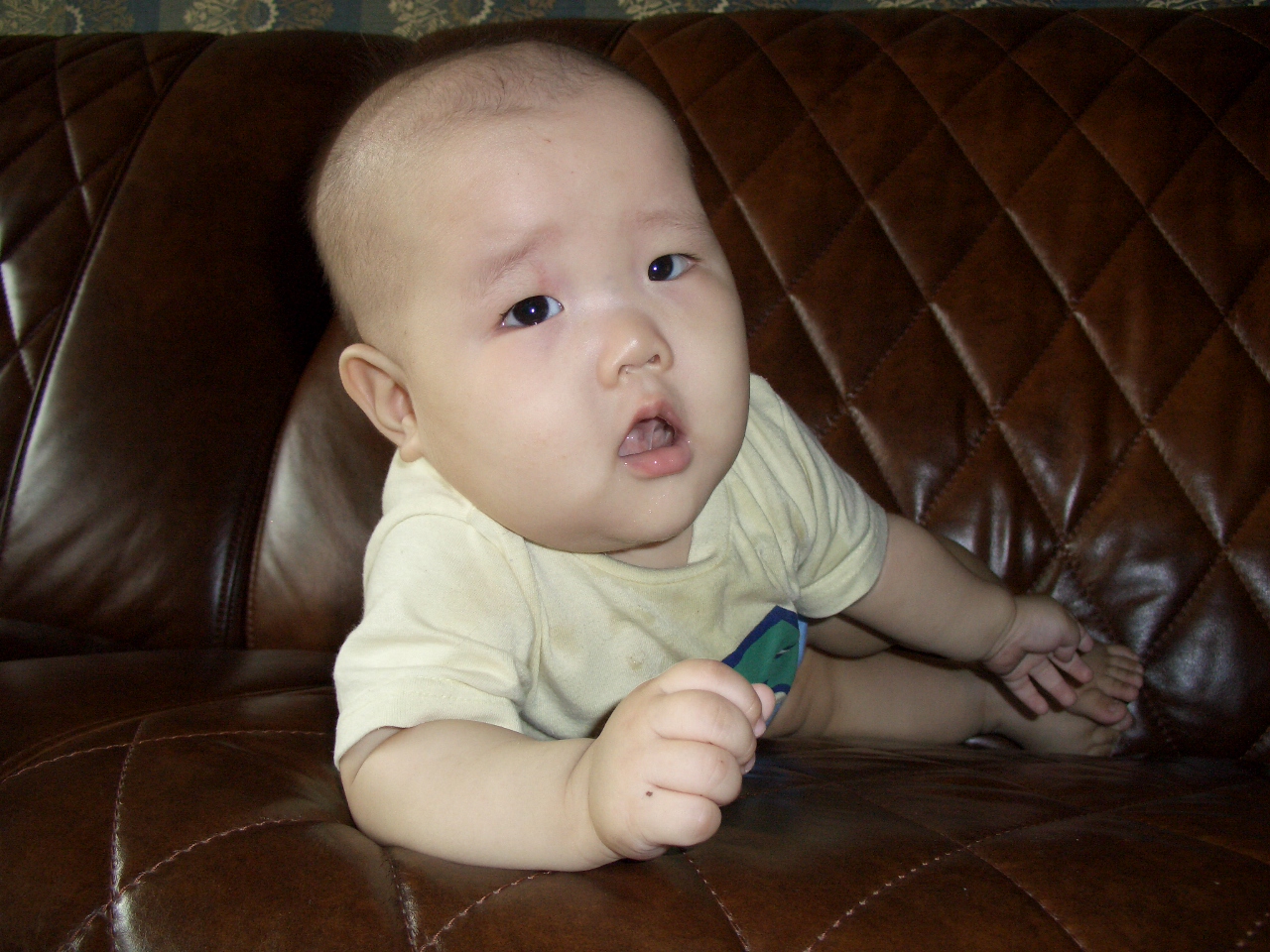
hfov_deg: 55.4
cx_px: 635
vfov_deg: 42.9
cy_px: 476
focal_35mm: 33
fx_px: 1211
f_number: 2.8
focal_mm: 7.1
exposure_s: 1/60
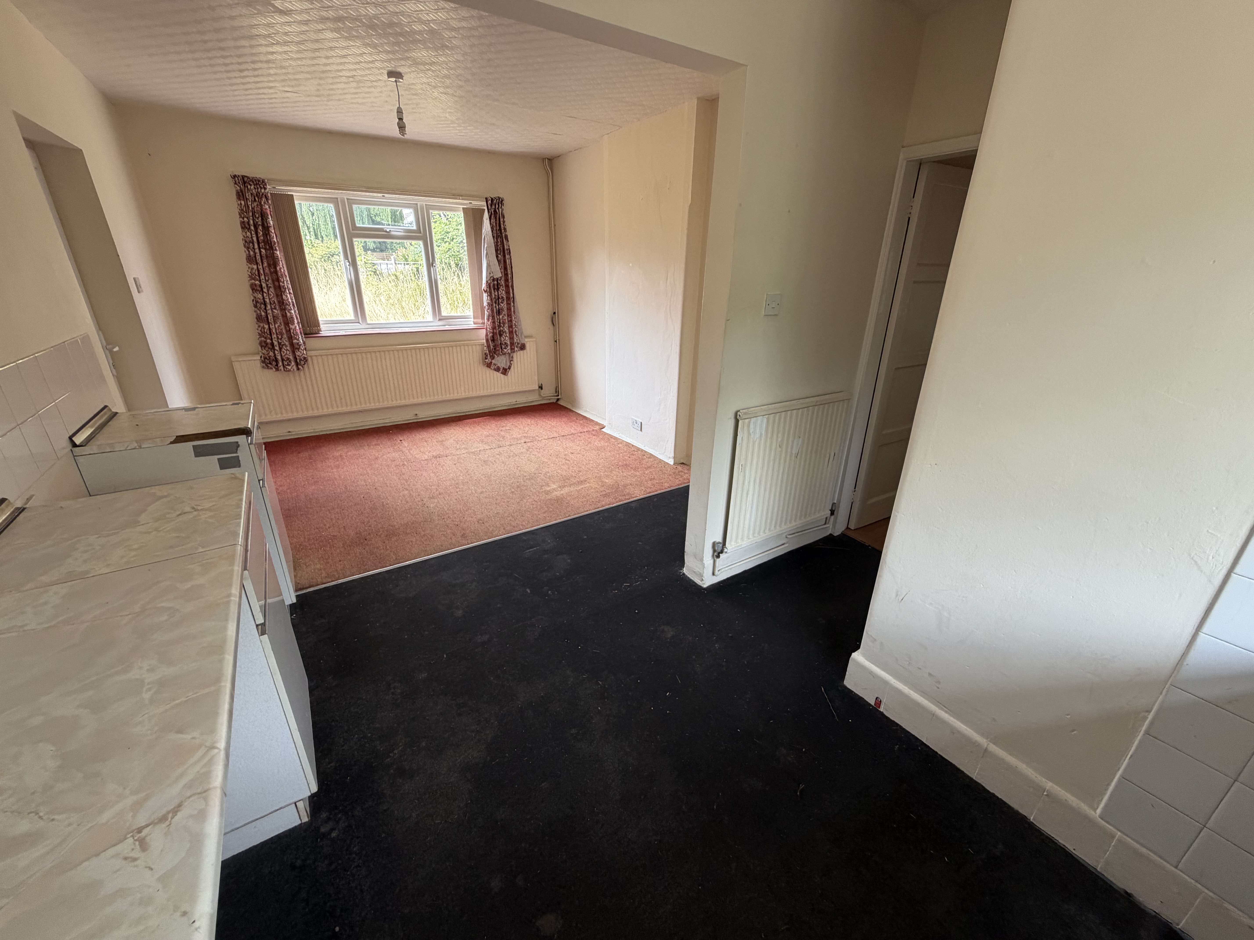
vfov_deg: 85.7
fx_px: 507
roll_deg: -0.4
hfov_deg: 102.1
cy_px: 470
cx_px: 627
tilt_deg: -20.9
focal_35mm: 14
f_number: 2.2
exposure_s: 1/121
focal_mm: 2.22
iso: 160
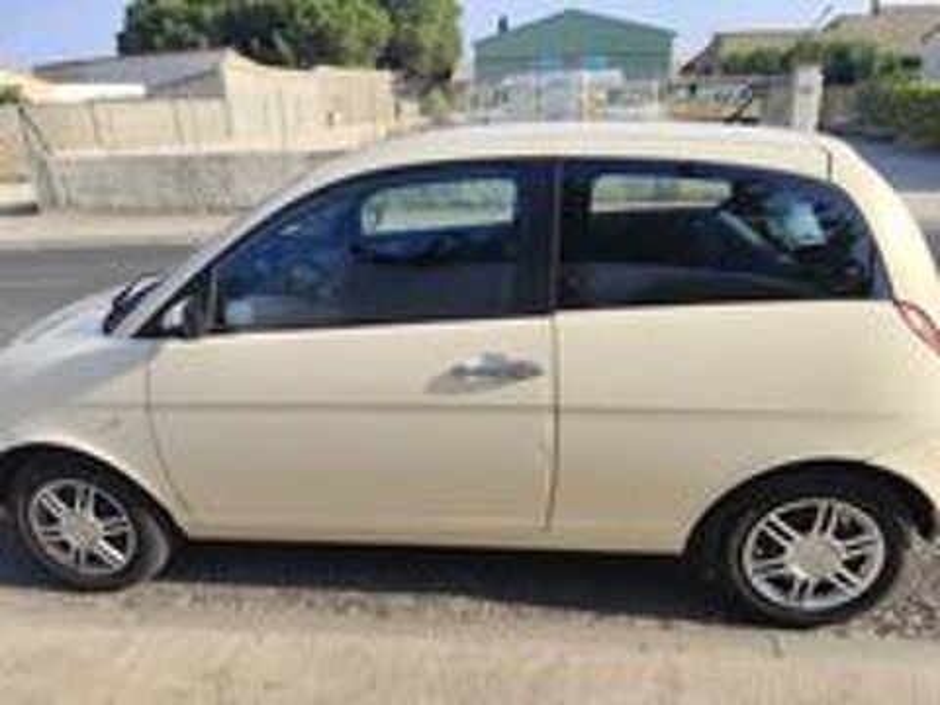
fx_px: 625
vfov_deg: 58.9
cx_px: 470
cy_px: 352
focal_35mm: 23
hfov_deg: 73.9
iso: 50
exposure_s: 1/847
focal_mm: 6.14
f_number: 1.65
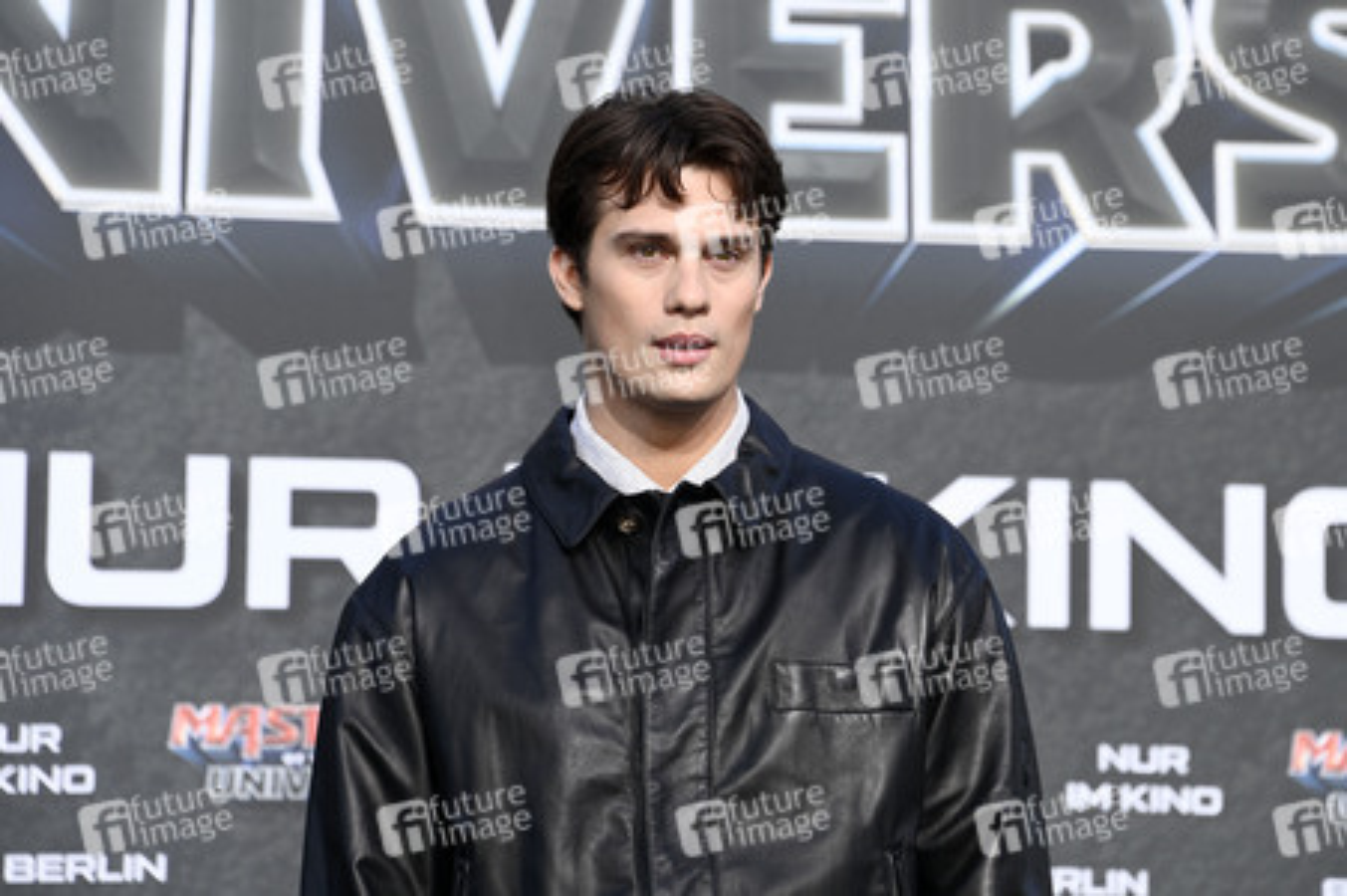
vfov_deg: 6.9
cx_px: 674
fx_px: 7478
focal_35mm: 200
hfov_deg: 10.3
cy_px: 448
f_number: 6.3
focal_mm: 200
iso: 250
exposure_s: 1/250
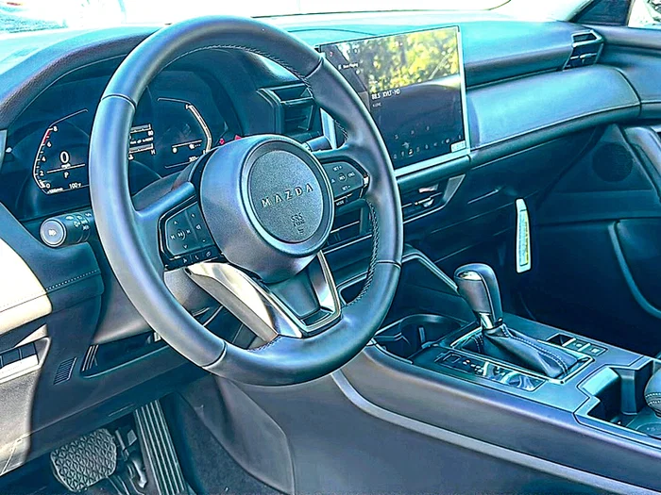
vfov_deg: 38.7
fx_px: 707
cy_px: 248
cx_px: 330
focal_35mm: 37
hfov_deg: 50.1
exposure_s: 1/131
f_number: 1.78
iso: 125
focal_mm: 6.86
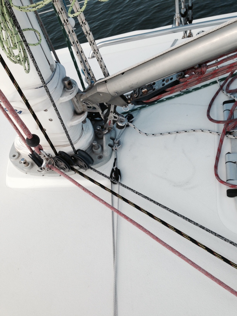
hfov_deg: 42.9
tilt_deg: -47.4
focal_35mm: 33
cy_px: 158
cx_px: 118
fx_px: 301
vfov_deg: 55.4
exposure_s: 1/1748
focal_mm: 4.12
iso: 50
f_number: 2.4
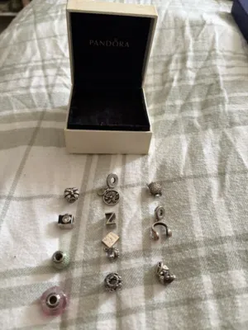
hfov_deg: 53.1
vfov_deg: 67.3
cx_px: 124
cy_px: 165
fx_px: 248
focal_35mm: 26
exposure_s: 1/50
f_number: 1.6
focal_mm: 5.96
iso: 400
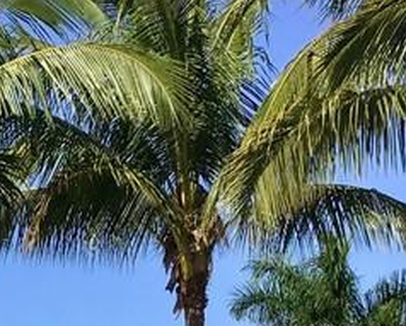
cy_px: 555
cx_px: -244
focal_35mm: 130
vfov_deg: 11.2
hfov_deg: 13.7
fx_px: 1564
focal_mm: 3.3
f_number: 2.4
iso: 25
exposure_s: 1/1253
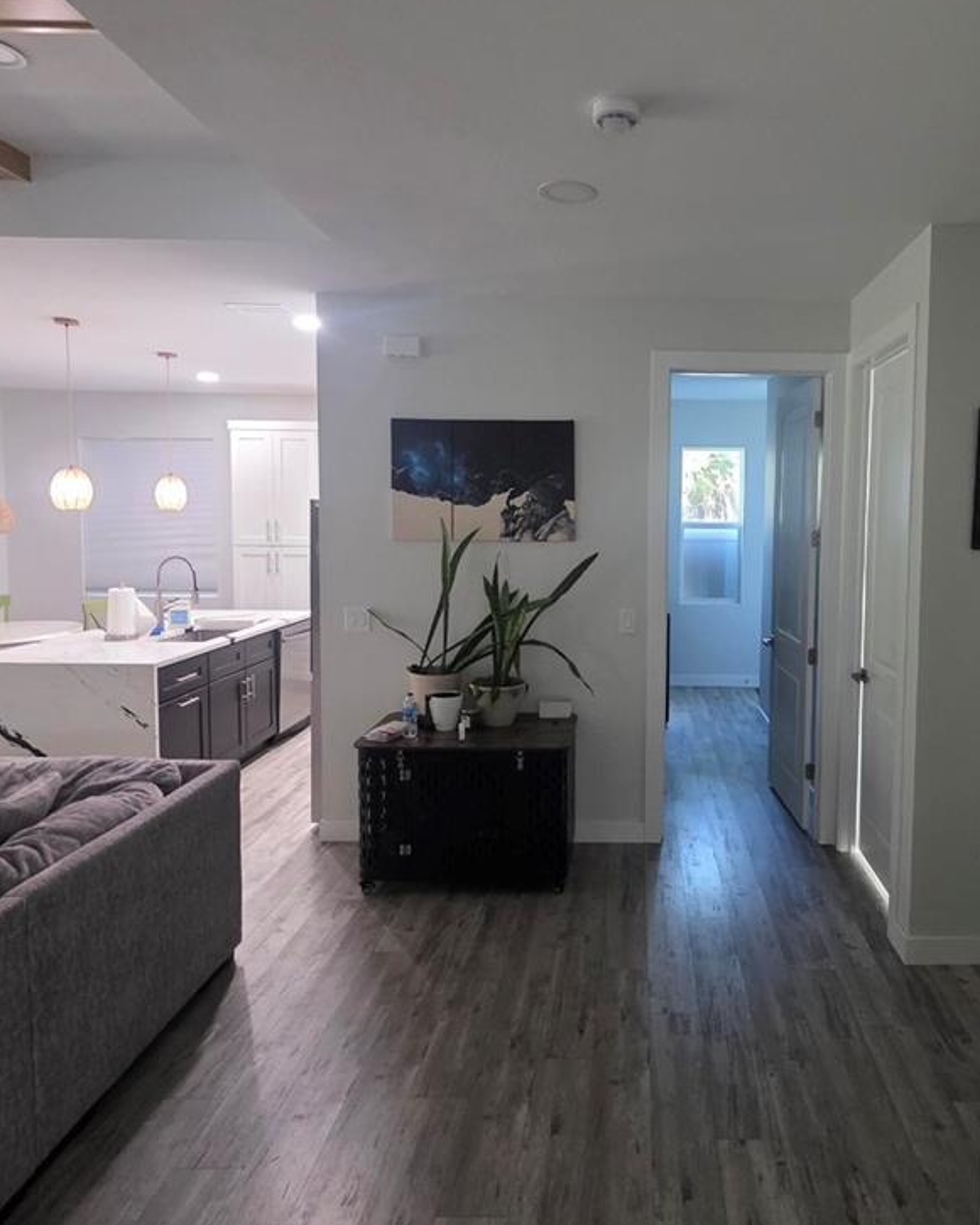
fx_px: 761
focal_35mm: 21
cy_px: 559
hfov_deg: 64.2
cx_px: 635
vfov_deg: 77.5
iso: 640
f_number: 1.9
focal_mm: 2.2
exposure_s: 1/60
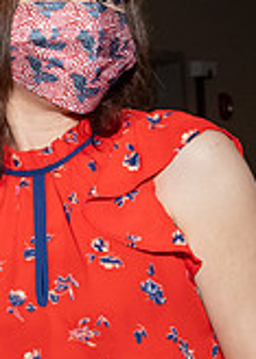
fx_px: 1752
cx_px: 65
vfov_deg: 11.7
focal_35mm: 172
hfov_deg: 8.3
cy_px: 230
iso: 500
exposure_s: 1/250
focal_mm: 22
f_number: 7.1
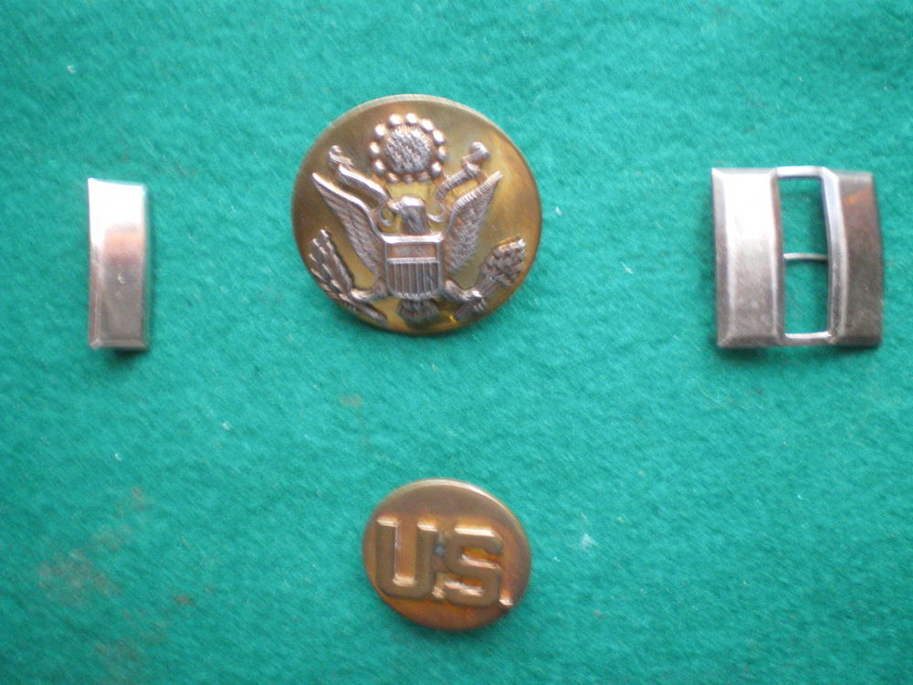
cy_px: 342
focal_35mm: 38
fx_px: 1002
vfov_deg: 37.7
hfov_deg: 49.0
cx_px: 456
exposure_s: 1/10
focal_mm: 6.3
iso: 400
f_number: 3.1
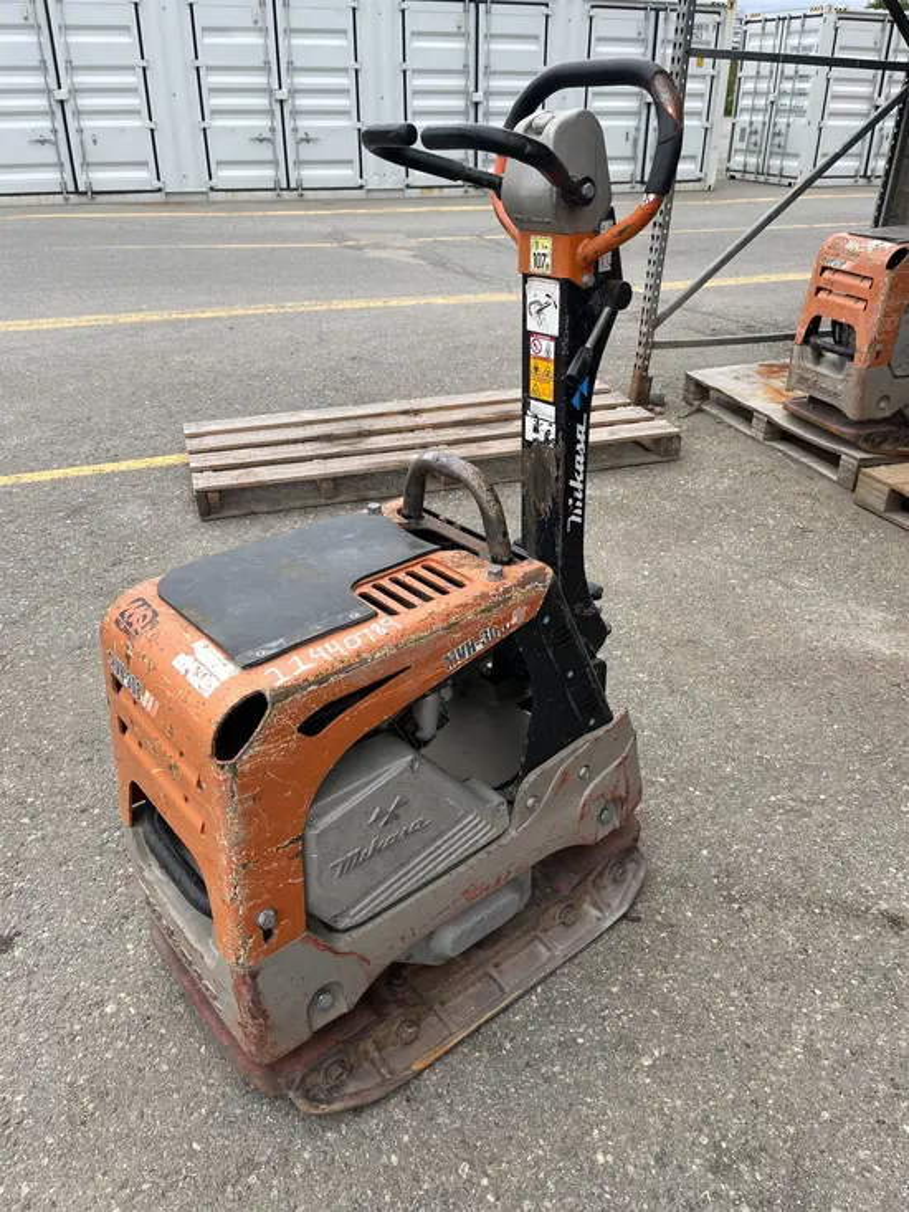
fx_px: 910
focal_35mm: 26
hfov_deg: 53.1
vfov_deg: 67.3
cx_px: 454
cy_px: 606
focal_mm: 5.1
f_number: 1.6
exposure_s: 1/777
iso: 50
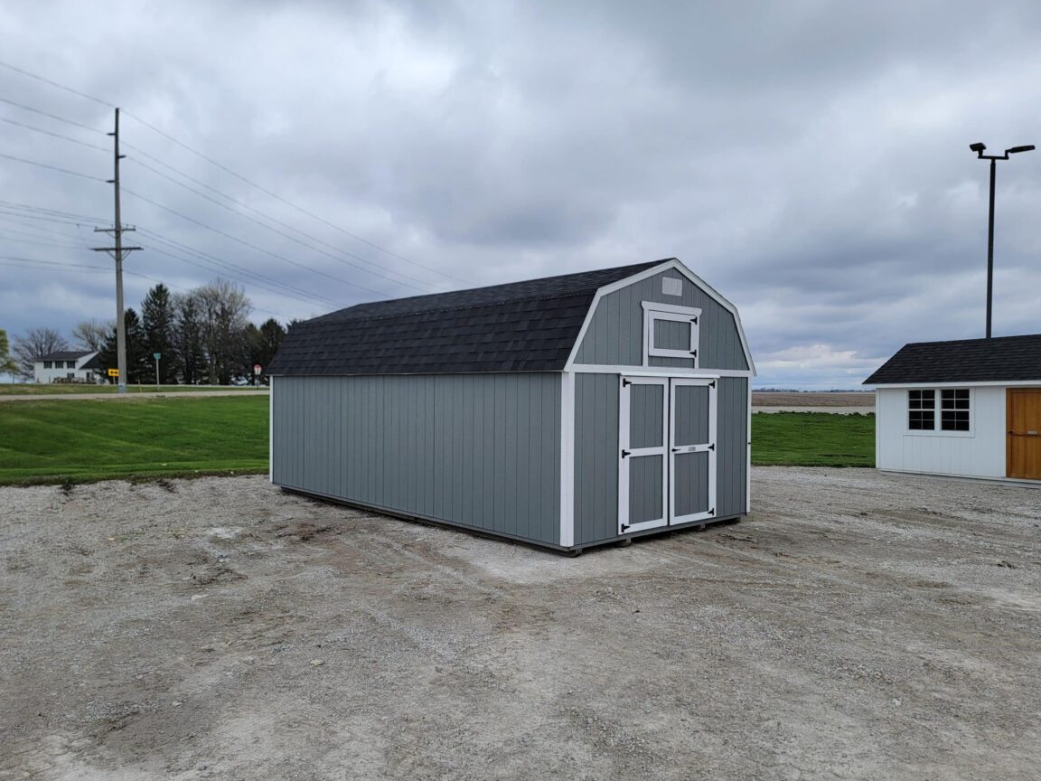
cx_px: 506
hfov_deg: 69.4
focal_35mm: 25
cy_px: 398
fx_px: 752
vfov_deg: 54.9
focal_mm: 6.7
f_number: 1.8
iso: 16
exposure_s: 1/790
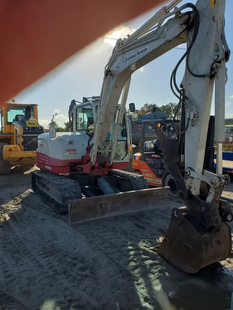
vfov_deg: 65.3
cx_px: 120
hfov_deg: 51.3
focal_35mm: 27
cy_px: 151
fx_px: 242
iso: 50
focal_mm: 4.3
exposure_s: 1/2082
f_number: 2.4
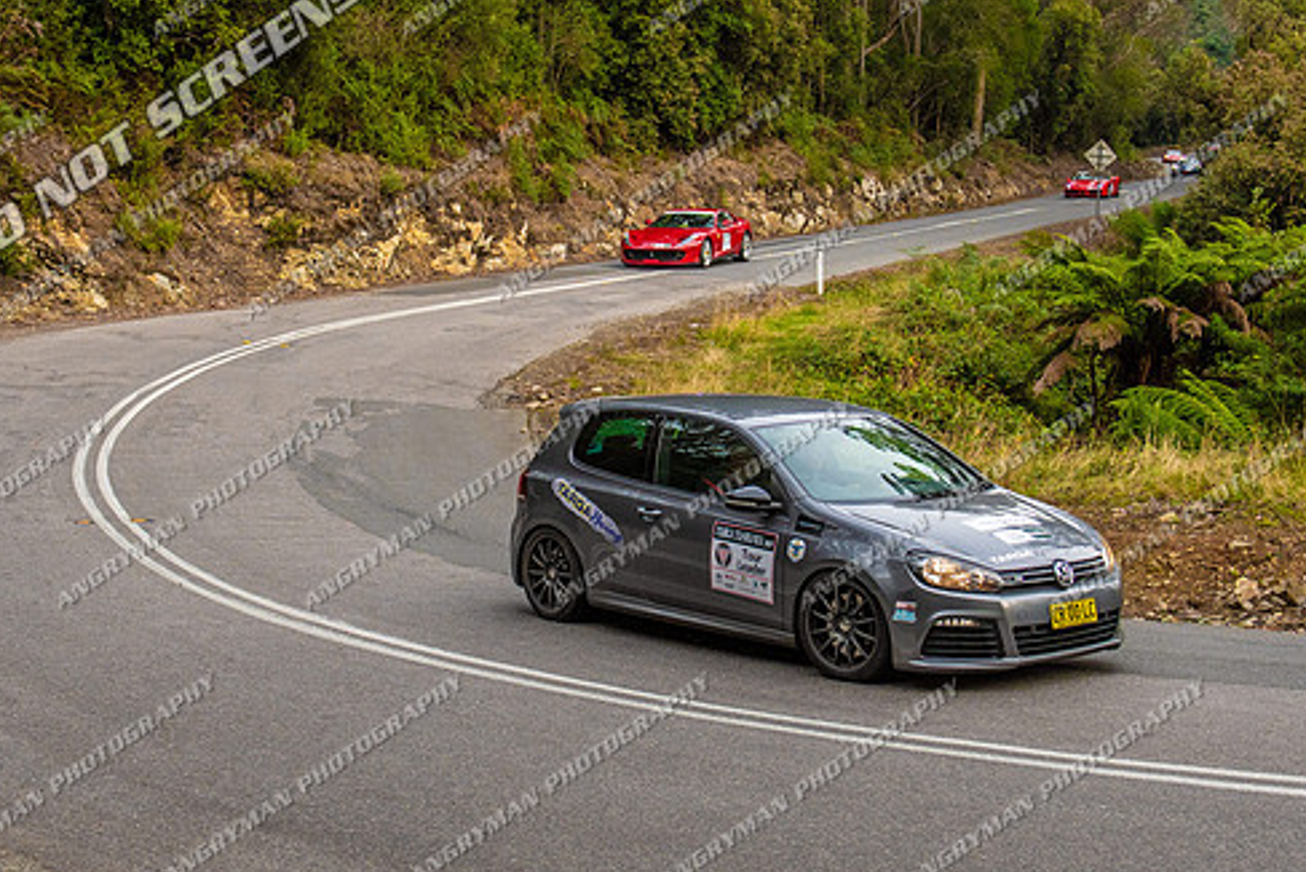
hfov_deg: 35.0
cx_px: 629
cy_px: 373
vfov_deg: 23.8
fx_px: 2069
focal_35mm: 57
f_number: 3.5
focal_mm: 32
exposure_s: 1/1250
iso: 500
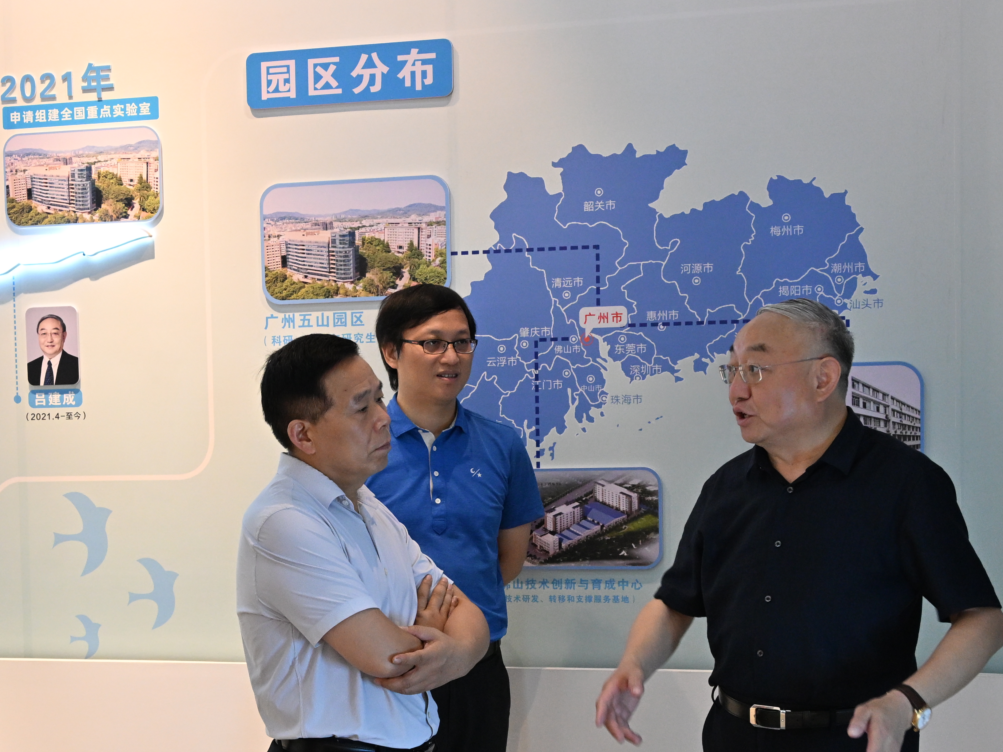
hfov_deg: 29.4
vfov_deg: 22.4
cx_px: 288
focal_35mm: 65
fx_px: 1890
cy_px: 529
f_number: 6.3
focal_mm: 26.5
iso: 1600
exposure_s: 1/100
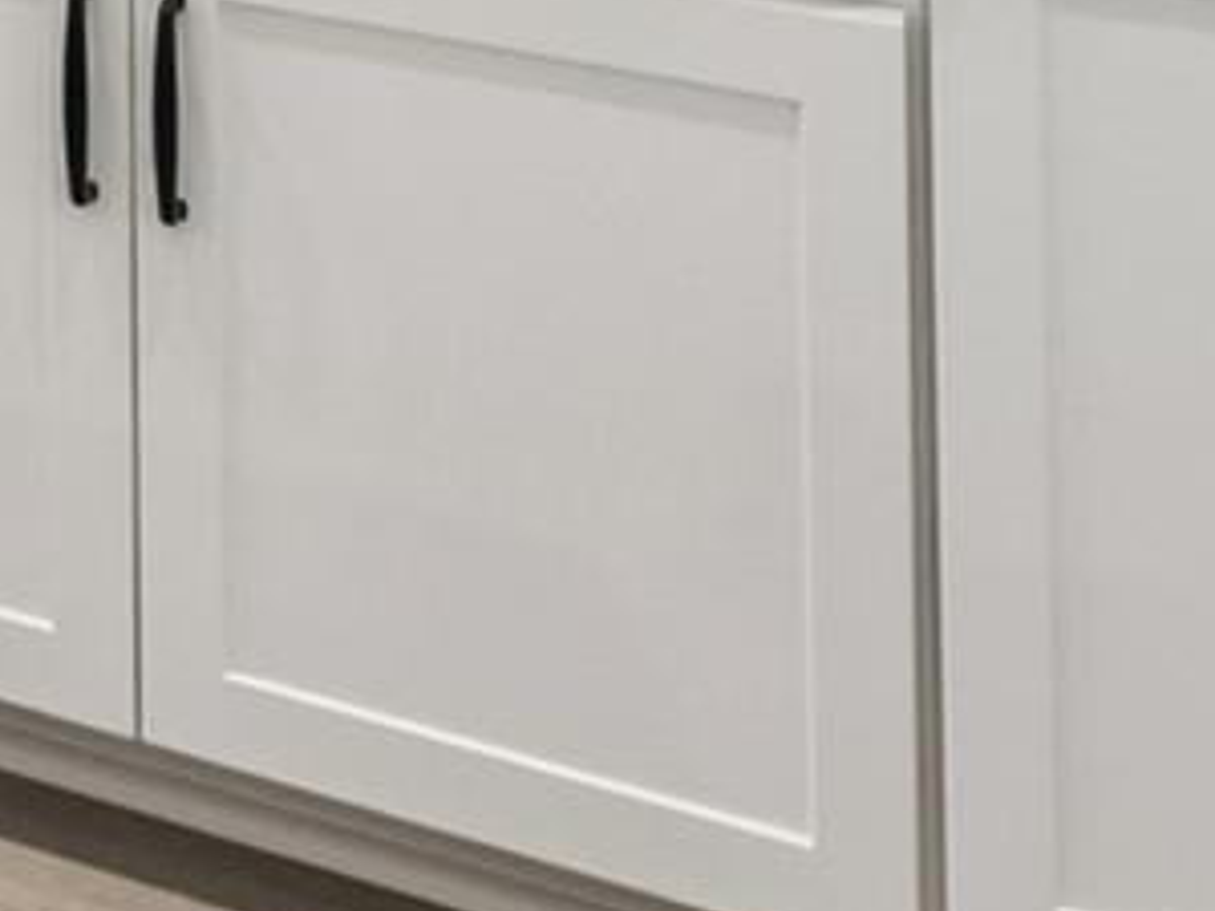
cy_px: -1113
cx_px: -263
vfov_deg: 14.4
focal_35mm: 77
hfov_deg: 23.1
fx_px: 2703
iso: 100
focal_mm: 10
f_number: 7.1
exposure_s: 1/80
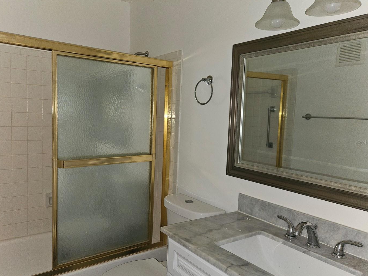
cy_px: 142
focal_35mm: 27
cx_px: 167
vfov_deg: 51.3
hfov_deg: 65.2
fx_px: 287
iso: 80
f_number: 1.8
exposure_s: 1/24.7
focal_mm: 5.4
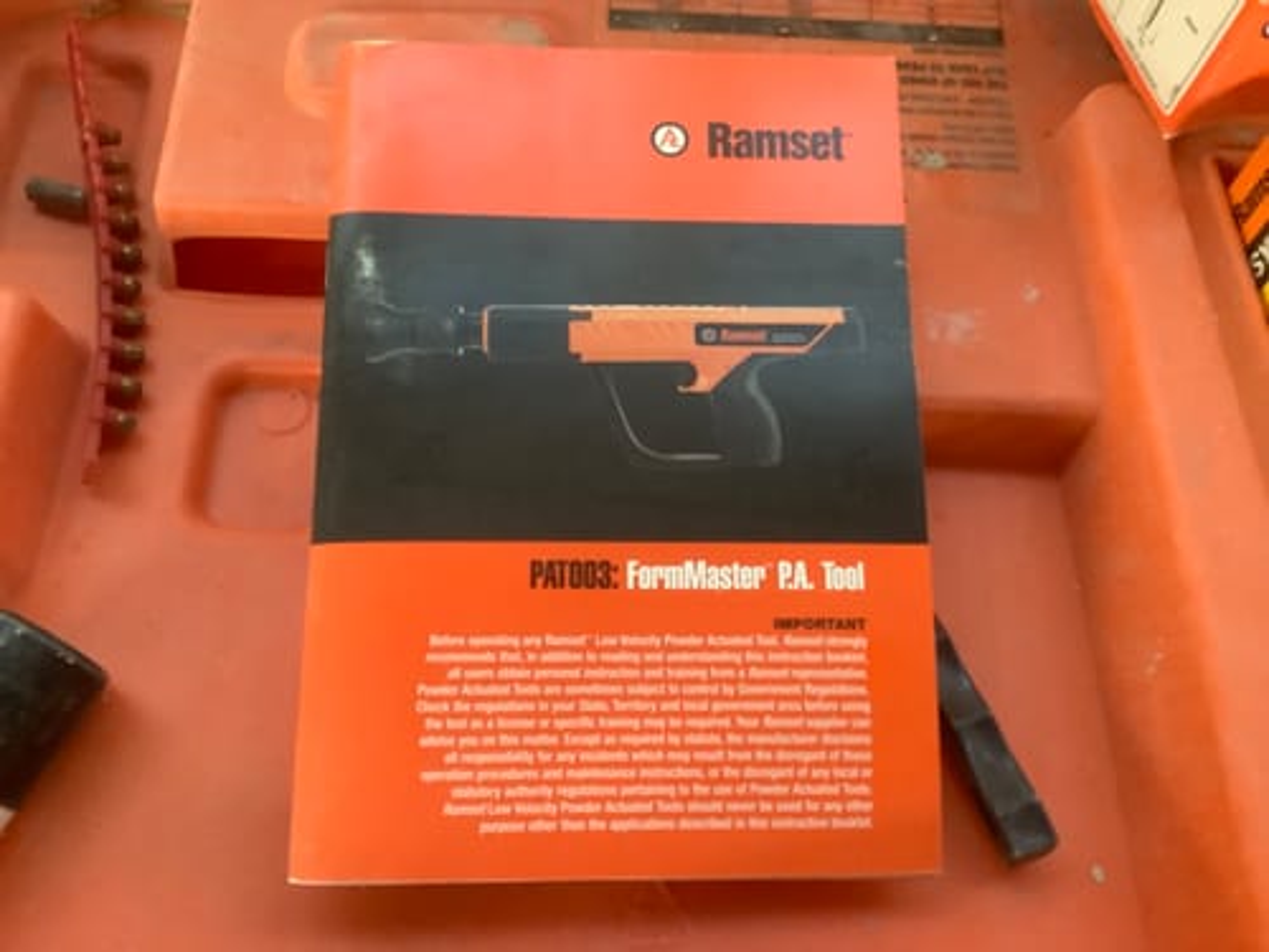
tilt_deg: -66.2
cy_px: 476
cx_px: 634
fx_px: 1136
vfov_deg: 45.4
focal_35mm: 31
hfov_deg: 58.4
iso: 400
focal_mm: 3.3
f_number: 2.4
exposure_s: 1/33
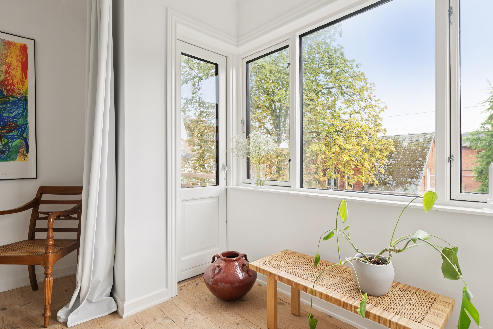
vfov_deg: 64.6
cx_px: 246
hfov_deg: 86.9
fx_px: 260
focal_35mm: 19
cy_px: 164
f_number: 9
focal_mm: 19
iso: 200
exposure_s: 1/25
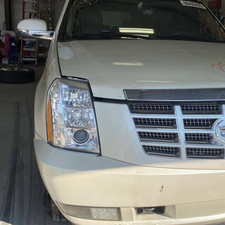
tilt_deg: -13.5
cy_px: 107
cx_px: 176
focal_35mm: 40
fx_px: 294
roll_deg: -2.6
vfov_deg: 41.8
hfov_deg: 40.4
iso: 32
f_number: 1.8
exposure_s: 1/1412
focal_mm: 4.25
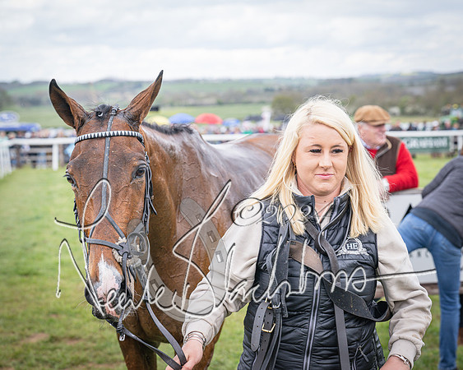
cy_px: 185
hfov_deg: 24.2
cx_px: 226
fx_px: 1080
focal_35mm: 79
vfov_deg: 19.4
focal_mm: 70
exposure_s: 1/640
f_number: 5
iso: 400
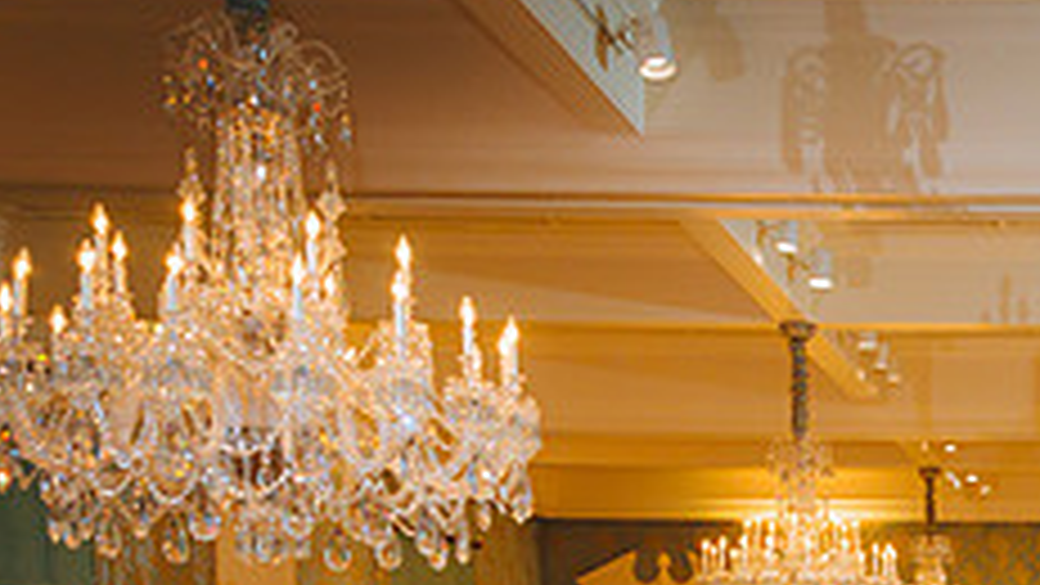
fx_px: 1738
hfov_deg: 29.8
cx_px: 1157
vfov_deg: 17.7
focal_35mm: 63
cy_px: 801
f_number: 2.8
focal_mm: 24
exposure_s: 1/80
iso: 1250
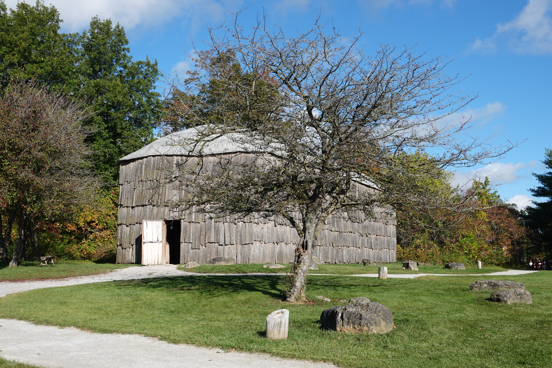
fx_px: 613
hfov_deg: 48.5
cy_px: 184
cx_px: 276
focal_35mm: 40
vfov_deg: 33.4
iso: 100
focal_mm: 14.65
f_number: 4
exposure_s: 1/800
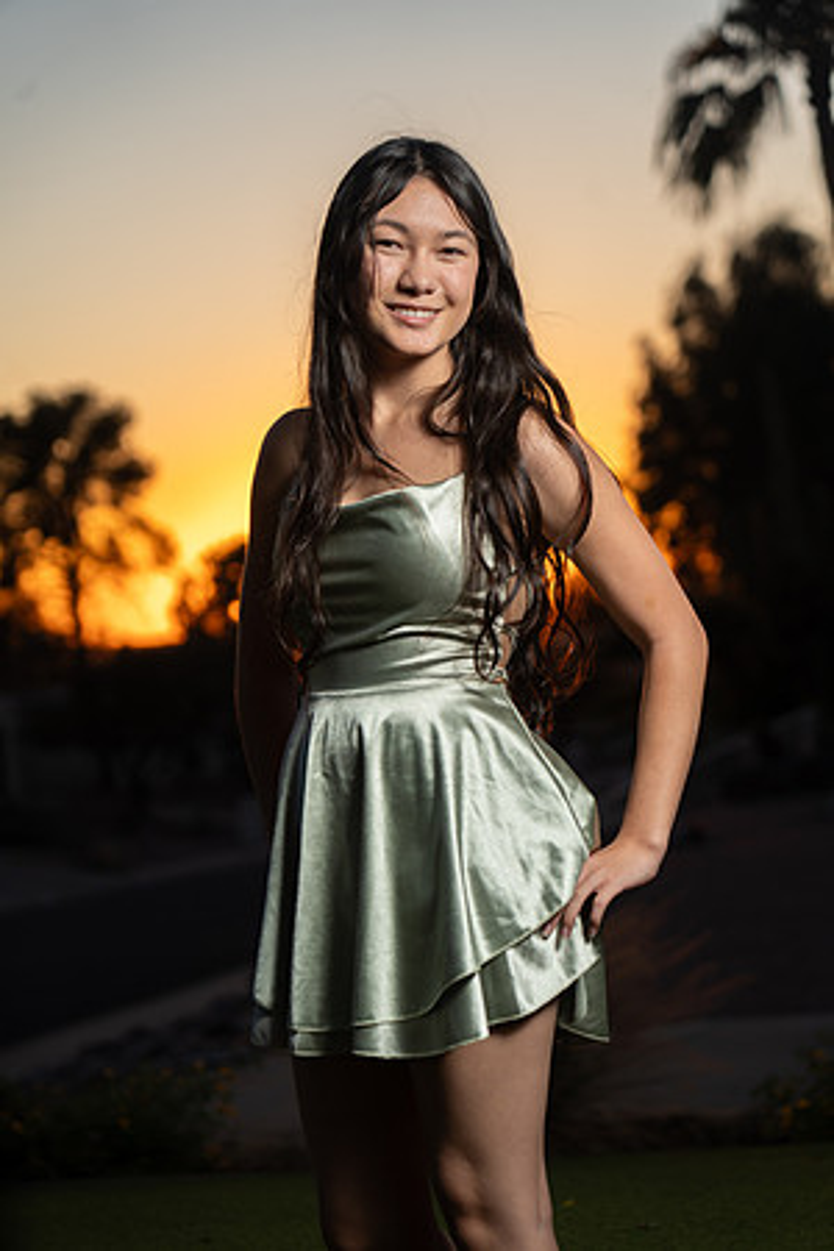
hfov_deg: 15.4
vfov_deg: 22.9
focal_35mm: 89
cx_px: 417
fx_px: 3093
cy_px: 626
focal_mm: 89
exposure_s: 1/200
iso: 100
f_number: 4
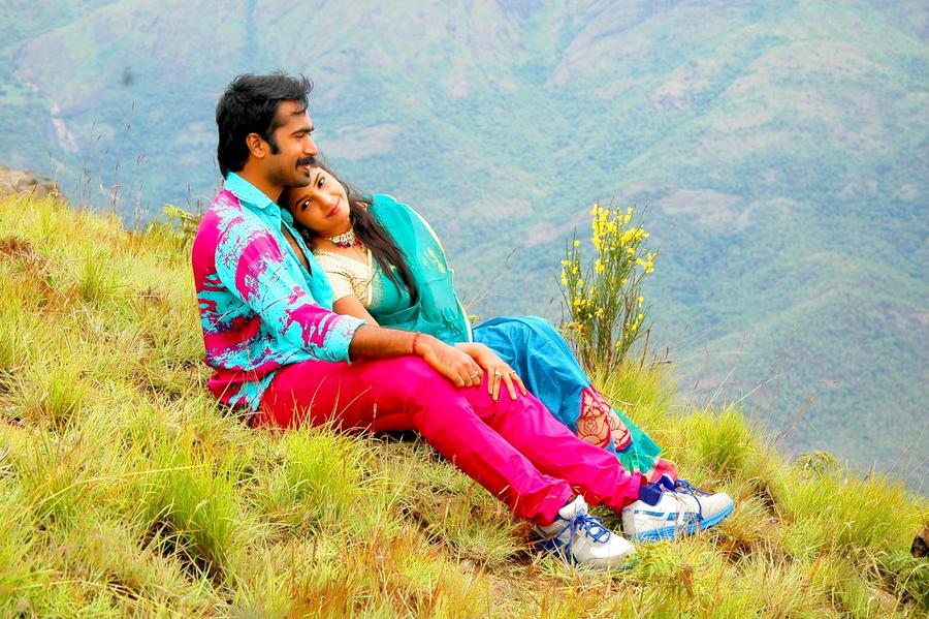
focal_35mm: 99
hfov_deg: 20.6
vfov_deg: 13.8
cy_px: 310
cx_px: 464
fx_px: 2553
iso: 200
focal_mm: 66
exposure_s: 1/250
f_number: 8
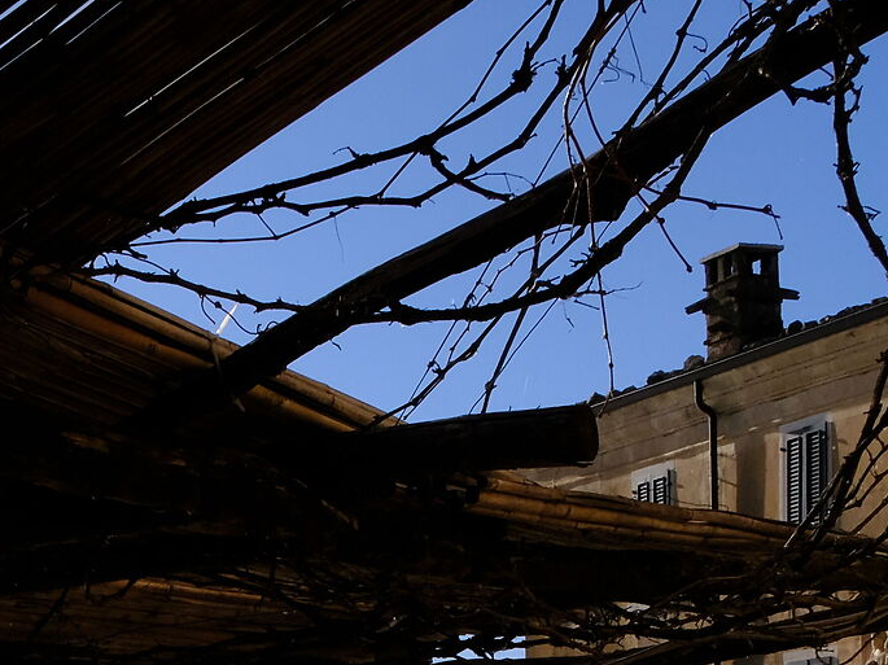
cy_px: 810
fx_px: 2333
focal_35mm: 91
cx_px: 131
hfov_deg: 21.2
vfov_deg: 15.6
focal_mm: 18
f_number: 16
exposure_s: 1/500
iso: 640
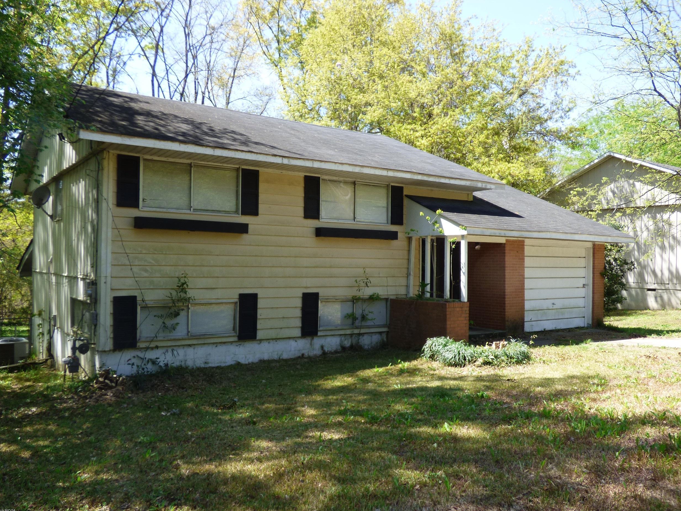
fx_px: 590
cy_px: 263
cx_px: 344
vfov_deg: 46.8
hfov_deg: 60.0
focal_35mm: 30
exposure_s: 1/320
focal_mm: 5.04
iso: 100
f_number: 3.2
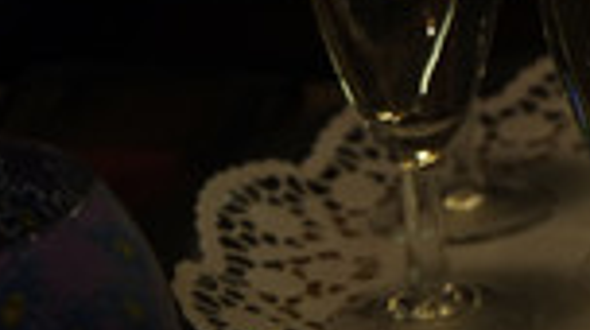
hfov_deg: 15.3
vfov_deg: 9.1
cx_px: 846
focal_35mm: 131
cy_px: -33
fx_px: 2047
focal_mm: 25.4
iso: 800
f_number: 3.2
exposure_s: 1/60
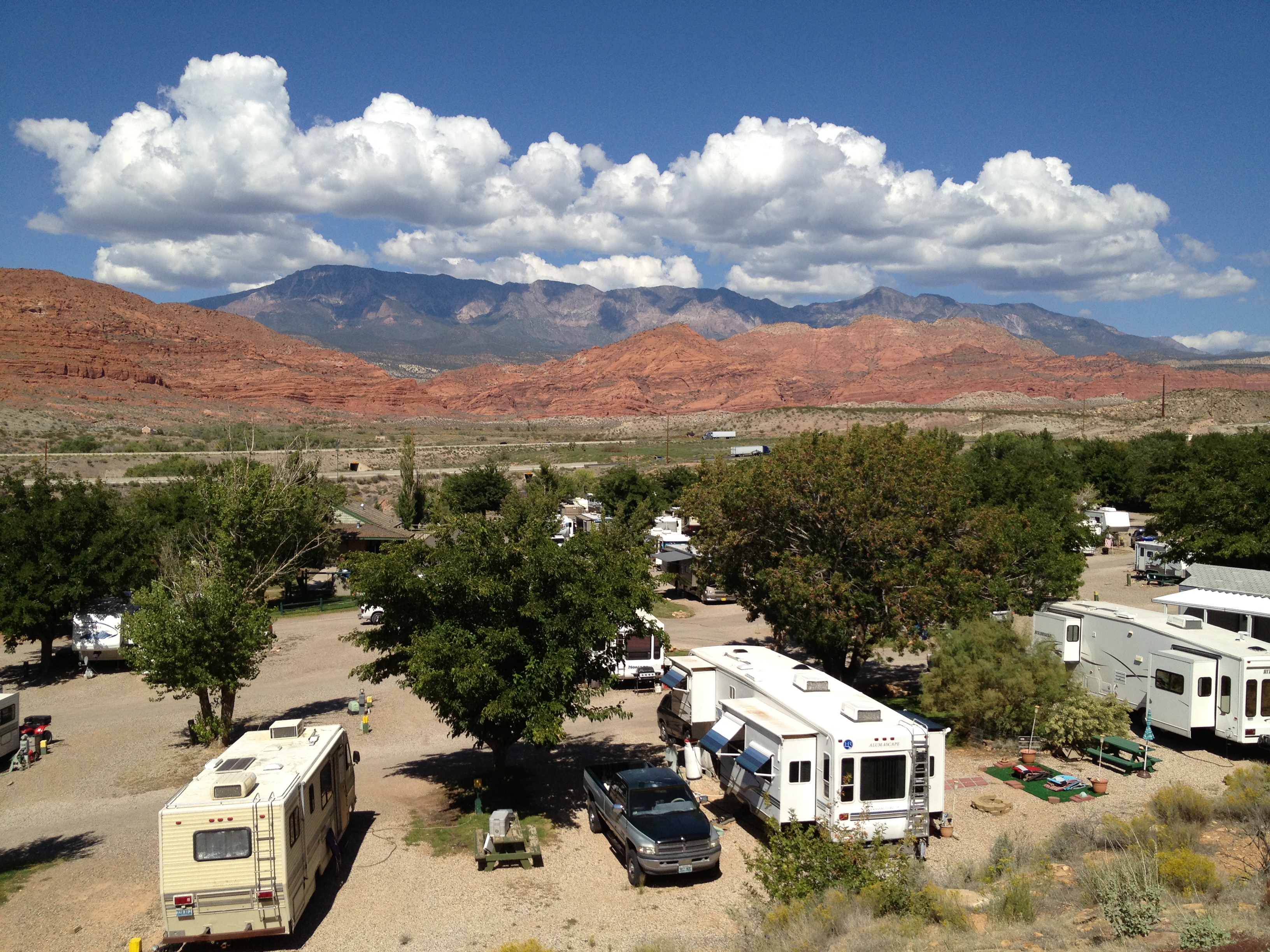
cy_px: 476
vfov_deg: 40.7
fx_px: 1284
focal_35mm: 35
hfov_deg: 52.6
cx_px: 635
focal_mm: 4.28
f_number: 2.4
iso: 50
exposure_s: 1/2632
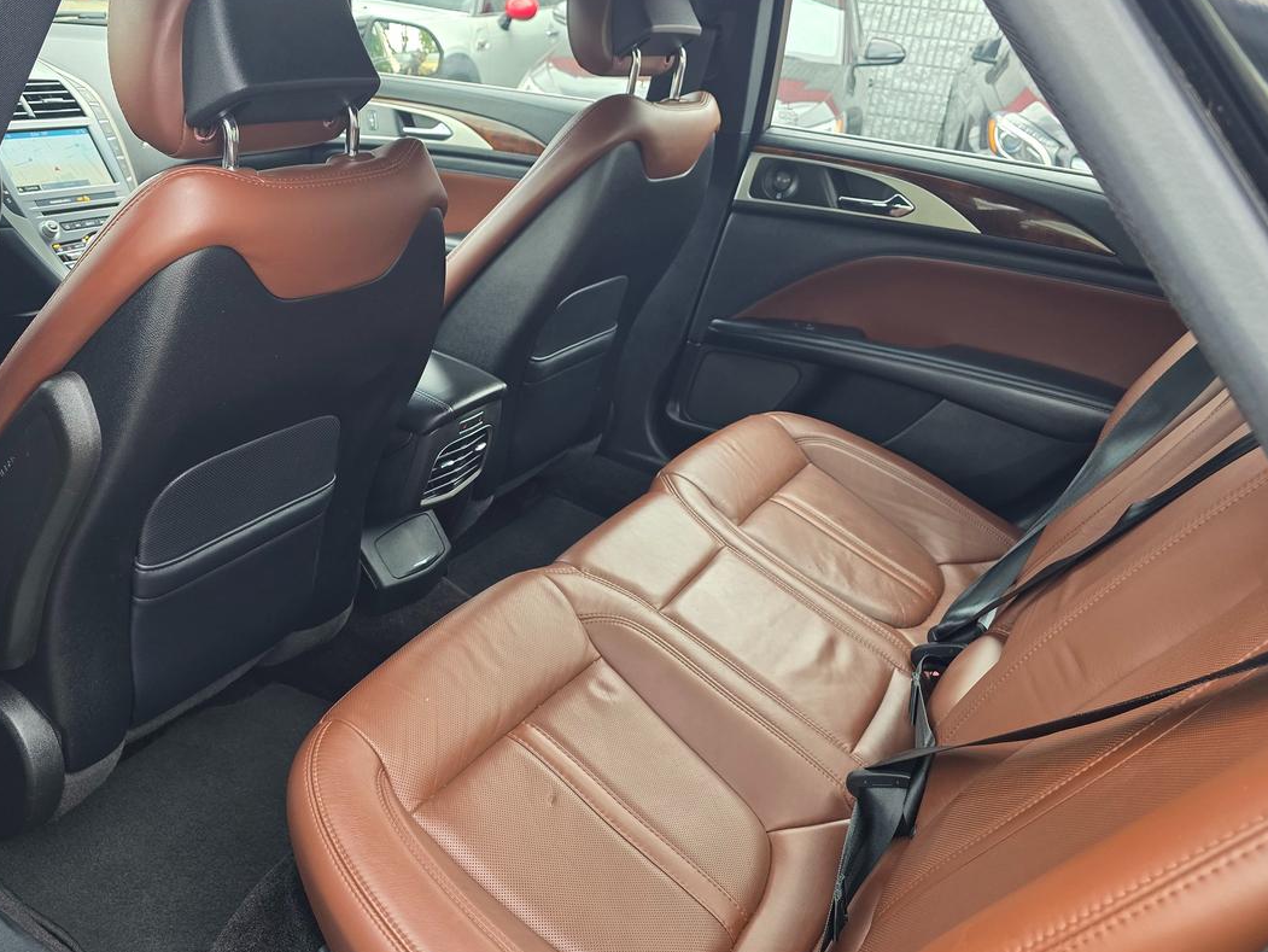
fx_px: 1026
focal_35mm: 28
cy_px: 487
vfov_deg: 49.8
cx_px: 525
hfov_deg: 63.0
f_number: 1.7
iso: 160
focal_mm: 6.3
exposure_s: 1/120
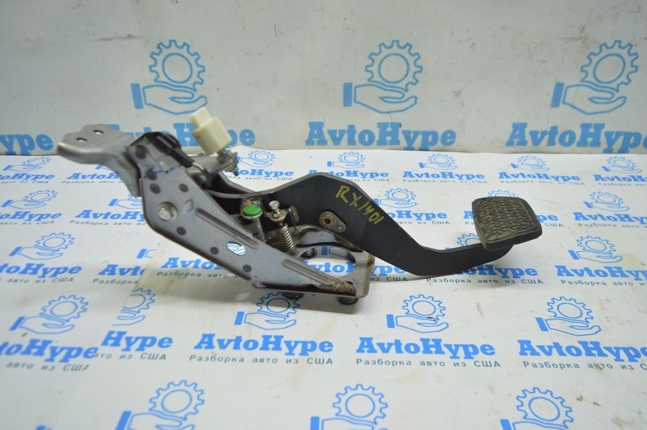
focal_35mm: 27
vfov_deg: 47.9
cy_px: 215
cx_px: 324
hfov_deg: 67.4
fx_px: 485
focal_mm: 18
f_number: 3.5
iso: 400
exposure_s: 1/50
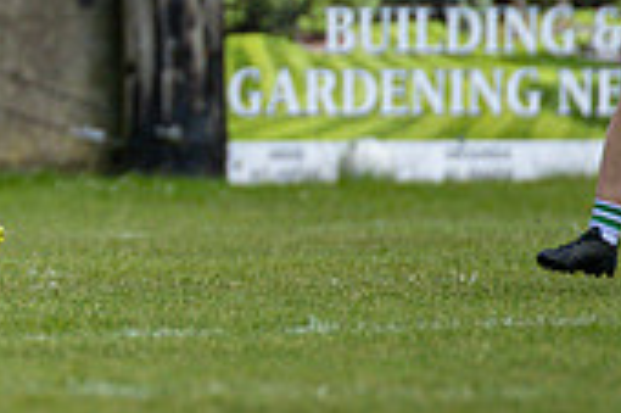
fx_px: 26470
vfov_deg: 0.9
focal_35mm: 1536
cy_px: 77
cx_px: -347
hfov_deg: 1.3
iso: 320
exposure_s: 1/6400
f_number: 2.8
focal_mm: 300
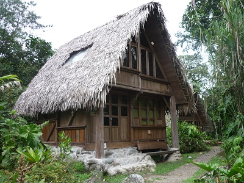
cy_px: 92
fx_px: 233
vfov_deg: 42.9
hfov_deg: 55.4
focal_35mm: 33
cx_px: 122
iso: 100
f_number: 2.8
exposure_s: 1/50
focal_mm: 5.5
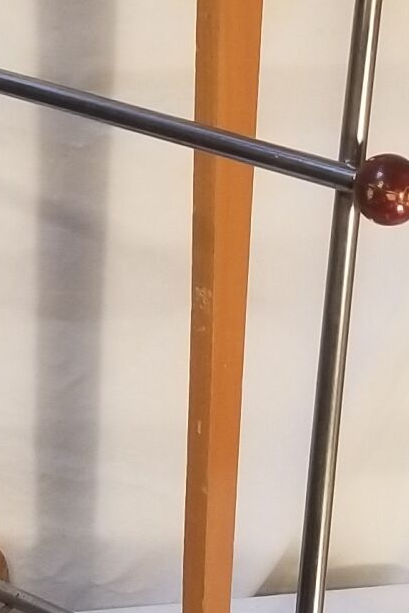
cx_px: 161
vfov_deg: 15.7
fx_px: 2163
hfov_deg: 10.8
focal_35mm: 127
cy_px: -65
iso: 100
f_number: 1.7
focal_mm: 4.25
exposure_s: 1/100
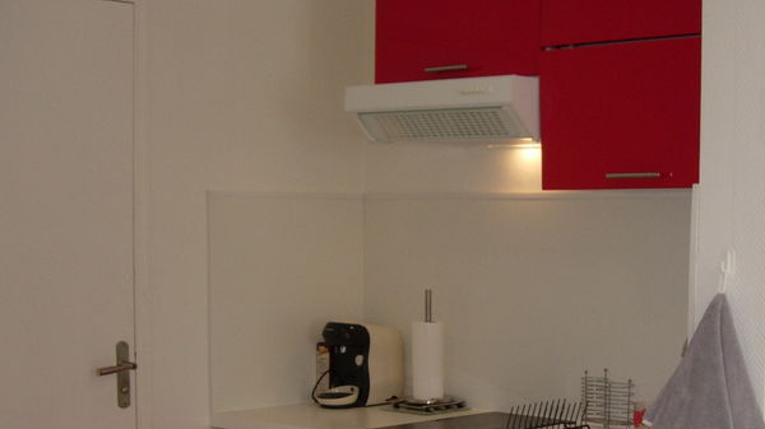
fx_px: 1399
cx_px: 586
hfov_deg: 30.0
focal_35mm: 69
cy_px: 395
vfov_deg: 17.2
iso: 79
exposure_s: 1/111
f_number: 2.8
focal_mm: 7.8
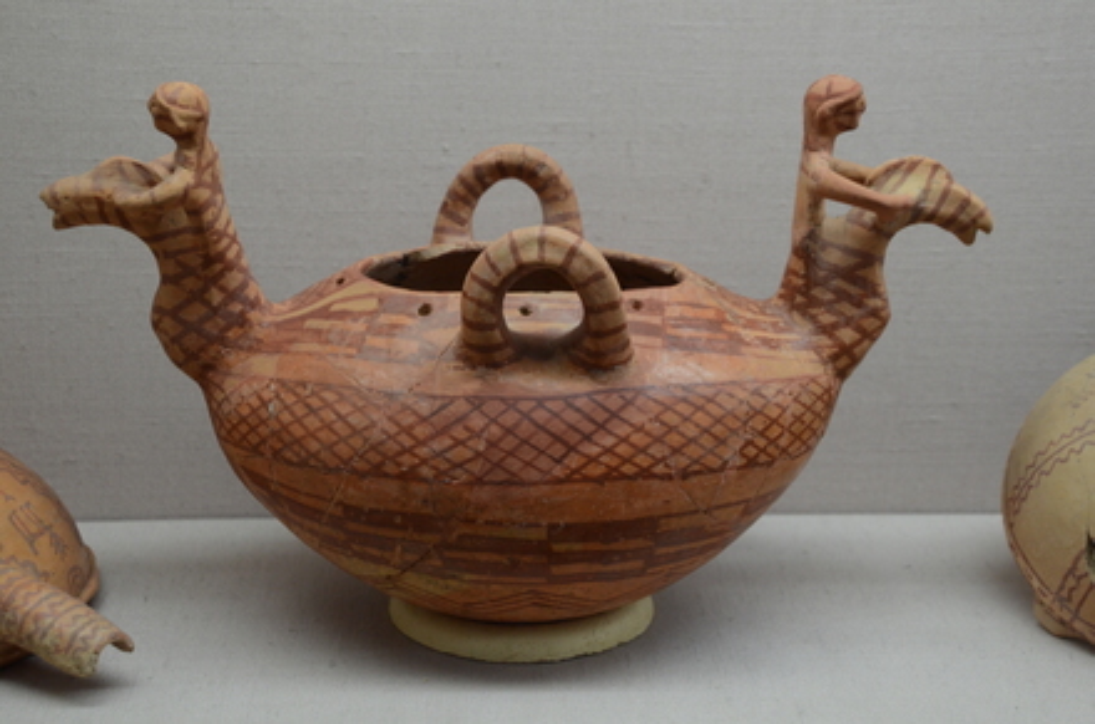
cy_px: 362
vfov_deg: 20.5
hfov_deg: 30.6
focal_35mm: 66
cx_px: 548
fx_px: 2002
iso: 1000
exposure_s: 1/100
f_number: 5
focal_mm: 44
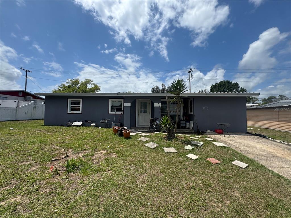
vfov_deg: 85.7
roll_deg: -1.1
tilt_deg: +1.3
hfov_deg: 102.1
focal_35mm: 14
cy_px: 109
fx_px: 118
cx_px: 146
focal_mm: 2.22
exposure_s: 1/2985
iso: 50
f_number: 2.2
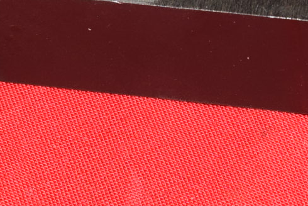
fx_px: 2353
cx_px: 247
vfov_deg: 5.0
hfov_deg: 7.5
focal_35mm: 275
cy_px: 81
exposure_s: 1/60
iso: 100
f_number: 8
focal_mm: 30
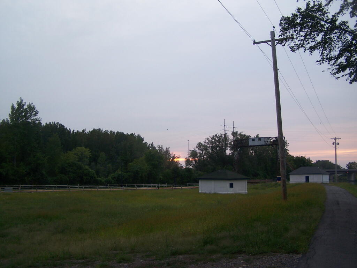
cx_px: 178
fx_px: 392
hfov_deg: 49.0
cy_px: 134
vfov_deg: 37.7
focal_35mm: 38
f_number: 2.8
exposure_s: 1/60
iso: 80
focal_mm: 6.3
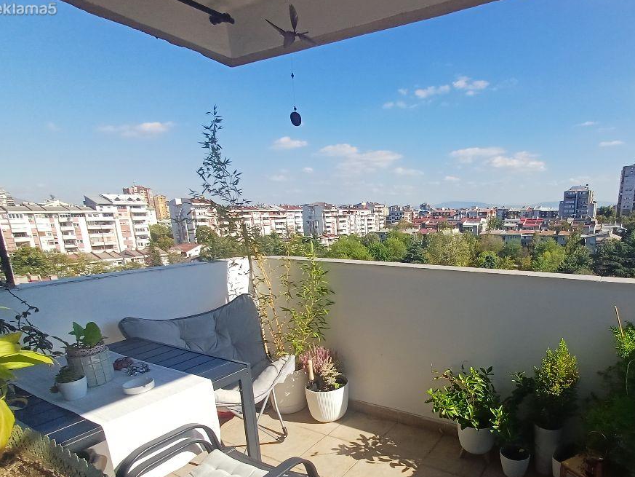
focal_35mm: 22
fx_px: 404
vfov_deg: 59.6
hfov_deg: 74.5
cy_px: 320
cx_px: 412
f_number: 2.2
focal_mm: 1.64
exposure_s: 1/1135
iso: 40
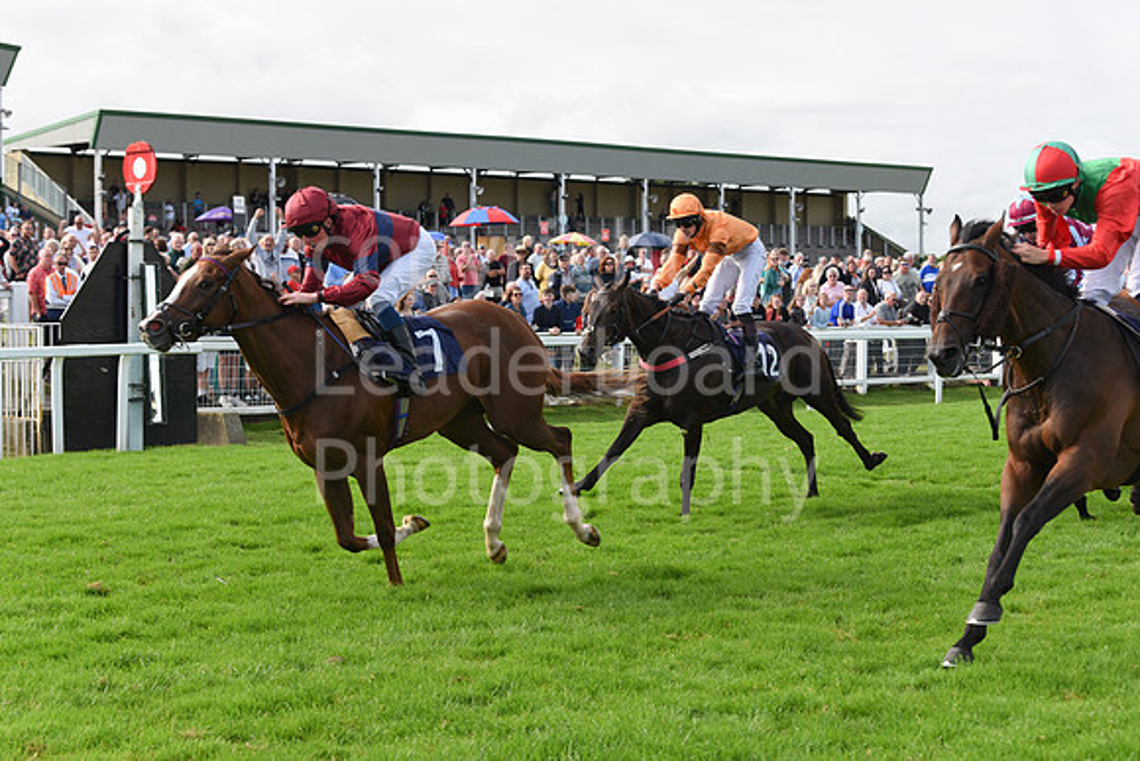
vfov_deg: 19.5
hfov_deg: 28.8
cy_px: 380
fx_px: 2217
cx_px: 570
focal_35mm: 70
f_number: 5.6
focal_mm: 70
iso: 400
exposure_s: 1/1250
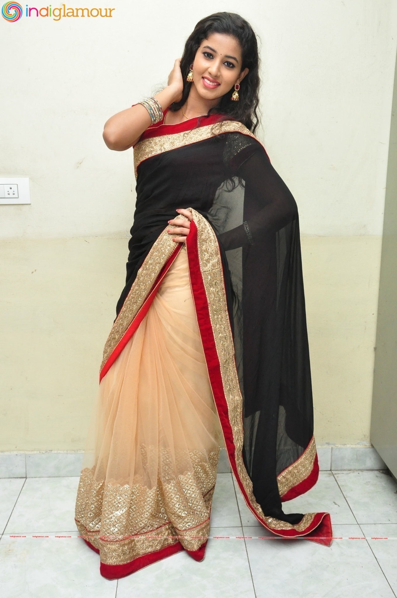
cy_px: 299
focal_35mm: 39
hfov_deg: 34.1
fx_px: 647
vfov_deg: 49.6
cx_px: 198
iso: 1600
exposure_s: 1/125
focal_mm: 26
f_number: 7.1
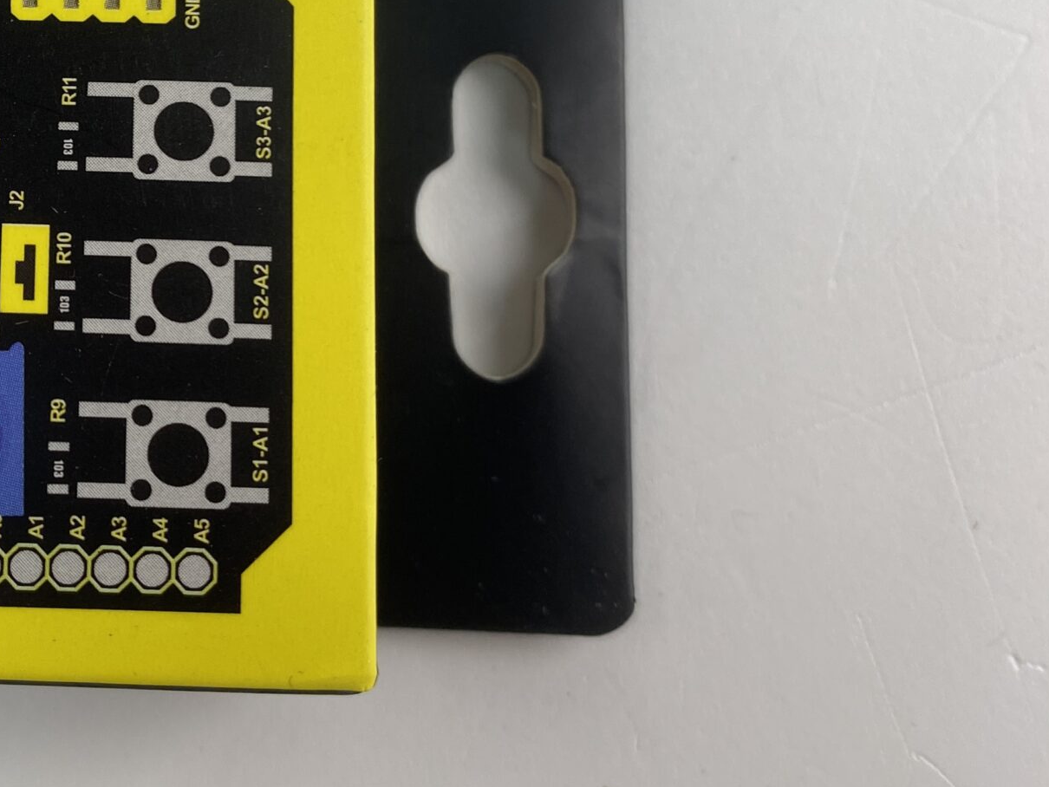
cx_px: 34
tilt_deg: -82.6
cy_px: 130
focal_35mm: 55
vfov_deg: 26.0
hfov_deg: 32.5
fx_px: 1667
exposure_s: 1/100
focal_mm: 4.25
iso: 32
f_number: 1.8
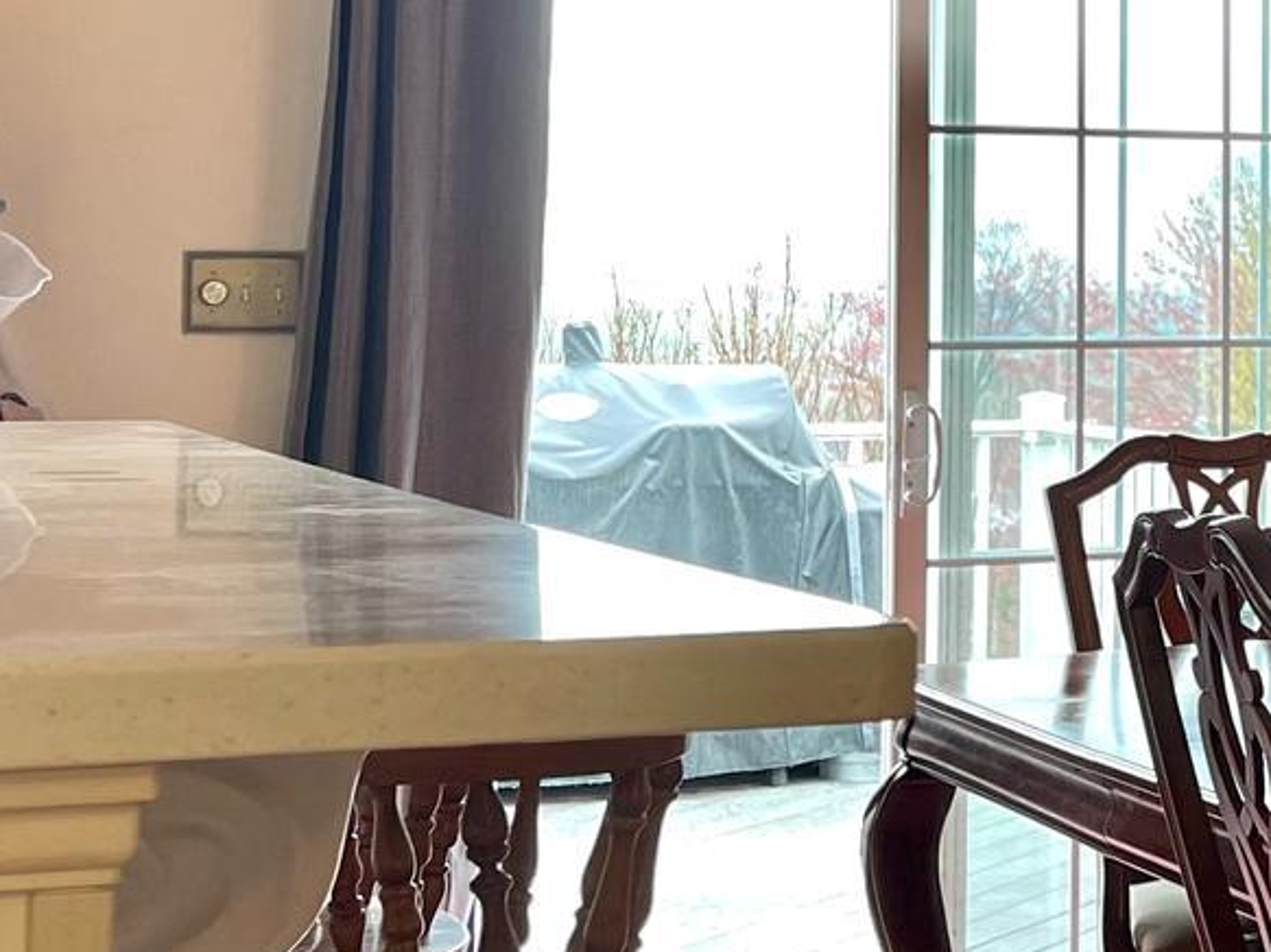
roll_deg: -0.4
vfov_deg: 16.7
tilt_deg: +0.7
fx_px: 3230
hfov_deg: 20.6
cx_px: 1570
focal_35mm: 88
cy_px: 210
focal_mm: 5.1
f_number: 1.6
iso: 100
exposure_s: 1/120
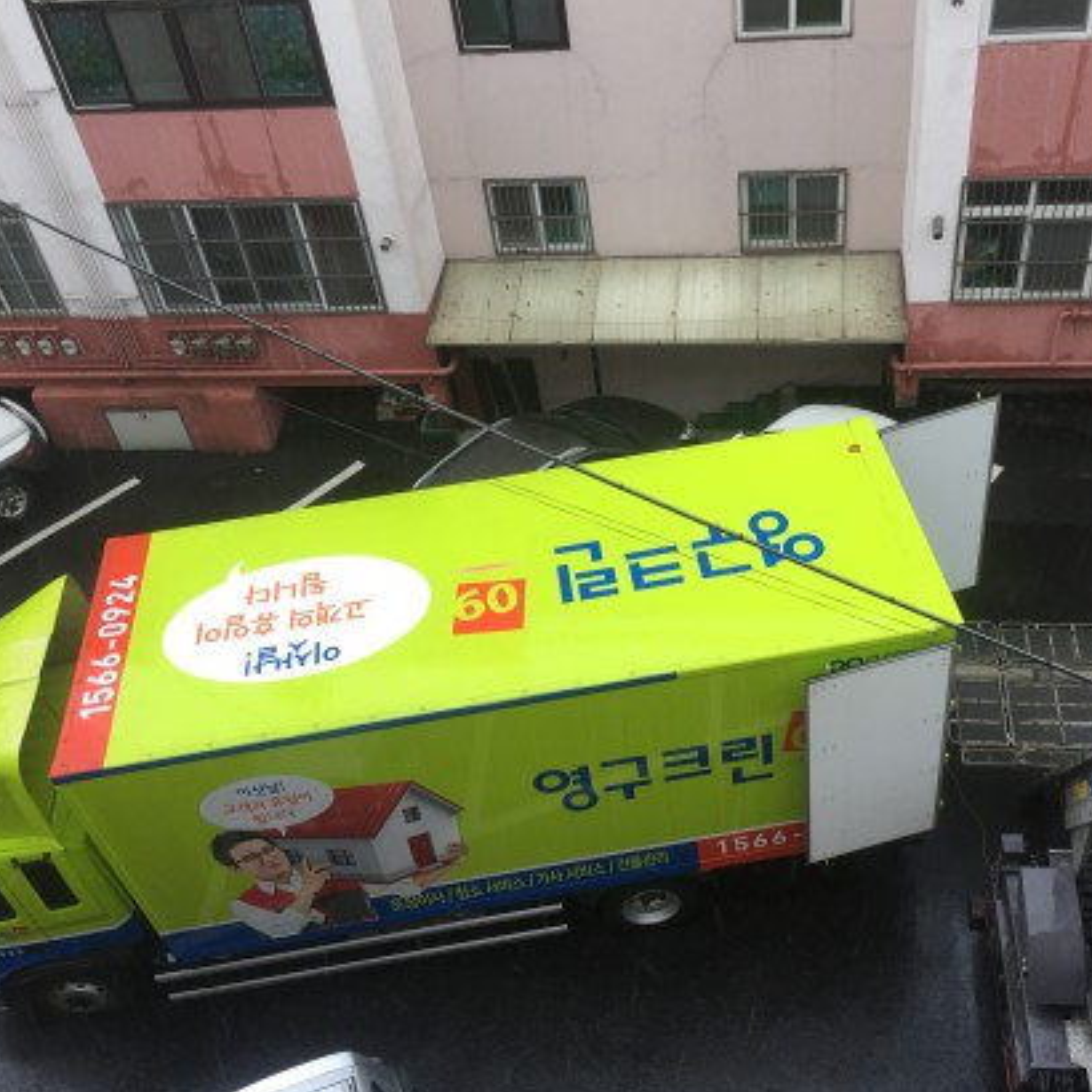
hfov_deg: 47.0
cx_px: 642
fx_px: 1249
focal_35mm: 35
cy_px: 554
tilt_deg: -44.0
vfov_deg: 47.2
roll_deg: +6.3
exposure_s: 1/120
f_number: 2.2
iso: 40
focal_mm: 4.15
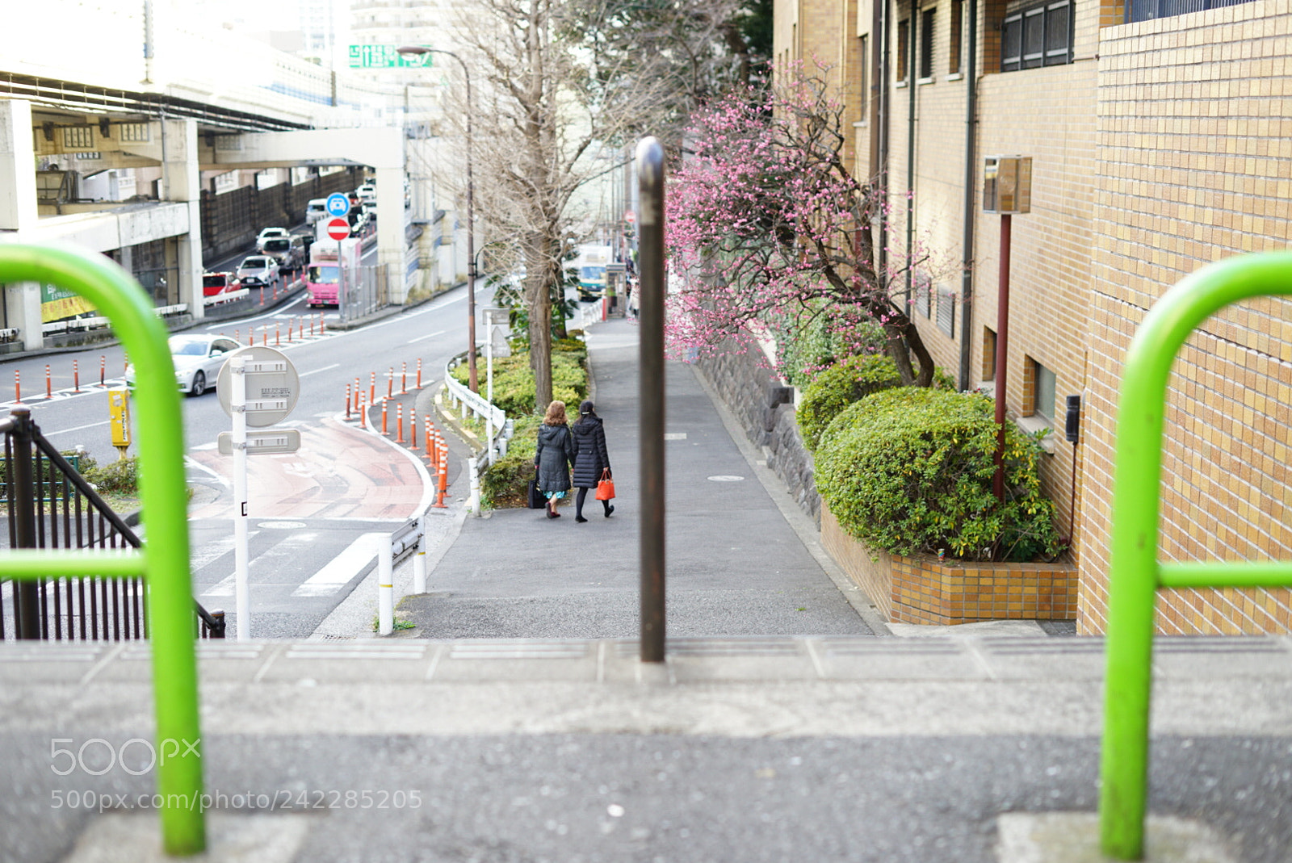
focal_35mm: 50
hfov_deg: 39.6
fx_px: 1796
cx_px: 646
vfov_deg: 27.0
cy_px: 432
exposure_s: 1/125
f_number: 2.8
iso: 200
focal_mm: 50
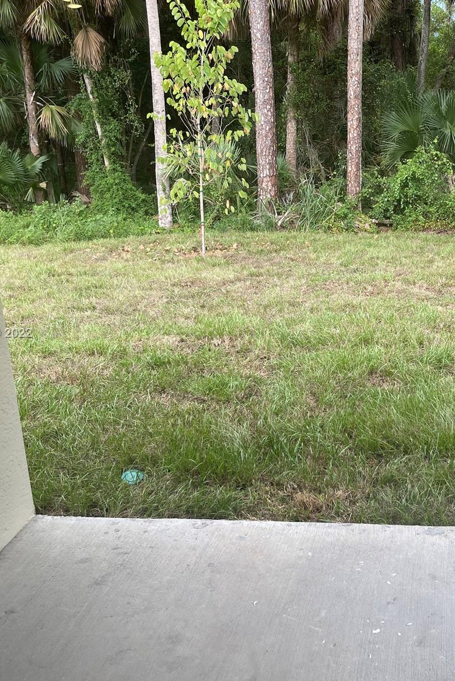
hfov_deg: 35.5
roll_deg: +2.4
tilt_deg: -15.6
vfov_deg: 51.9
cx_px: 312
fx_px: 701
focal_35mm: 37
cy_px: 334
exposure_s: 1/283
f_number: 1.6
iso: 32
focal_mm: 5.1
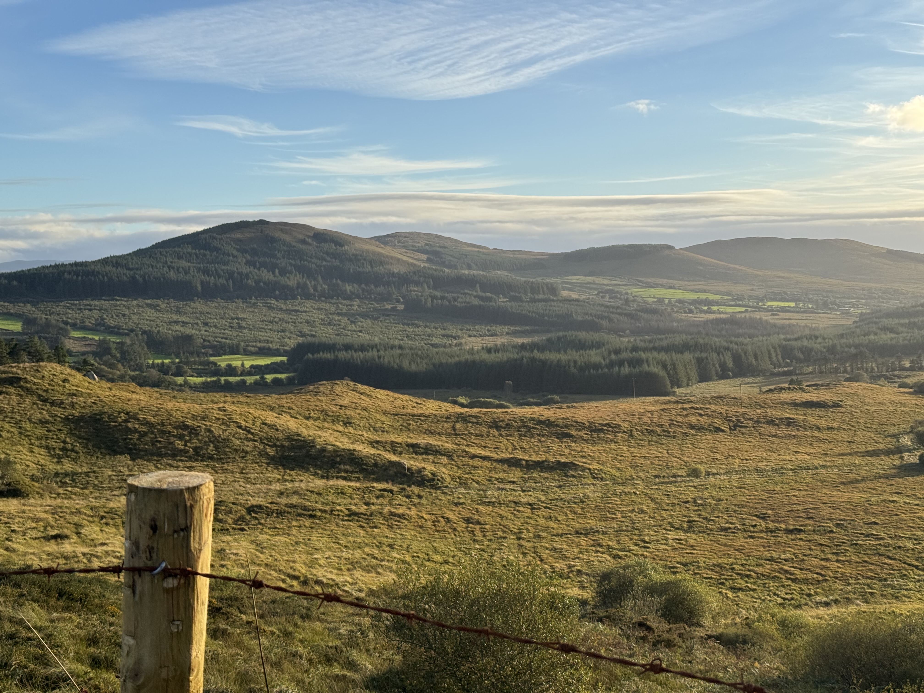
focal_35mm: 48
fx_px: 1281
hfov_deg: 39.7
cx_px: 462
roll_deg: +1.1
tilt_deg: -5.1
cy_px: 346
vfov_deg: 30.3
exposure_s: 1/3096
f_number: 1.78
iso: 64
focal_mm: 6.76
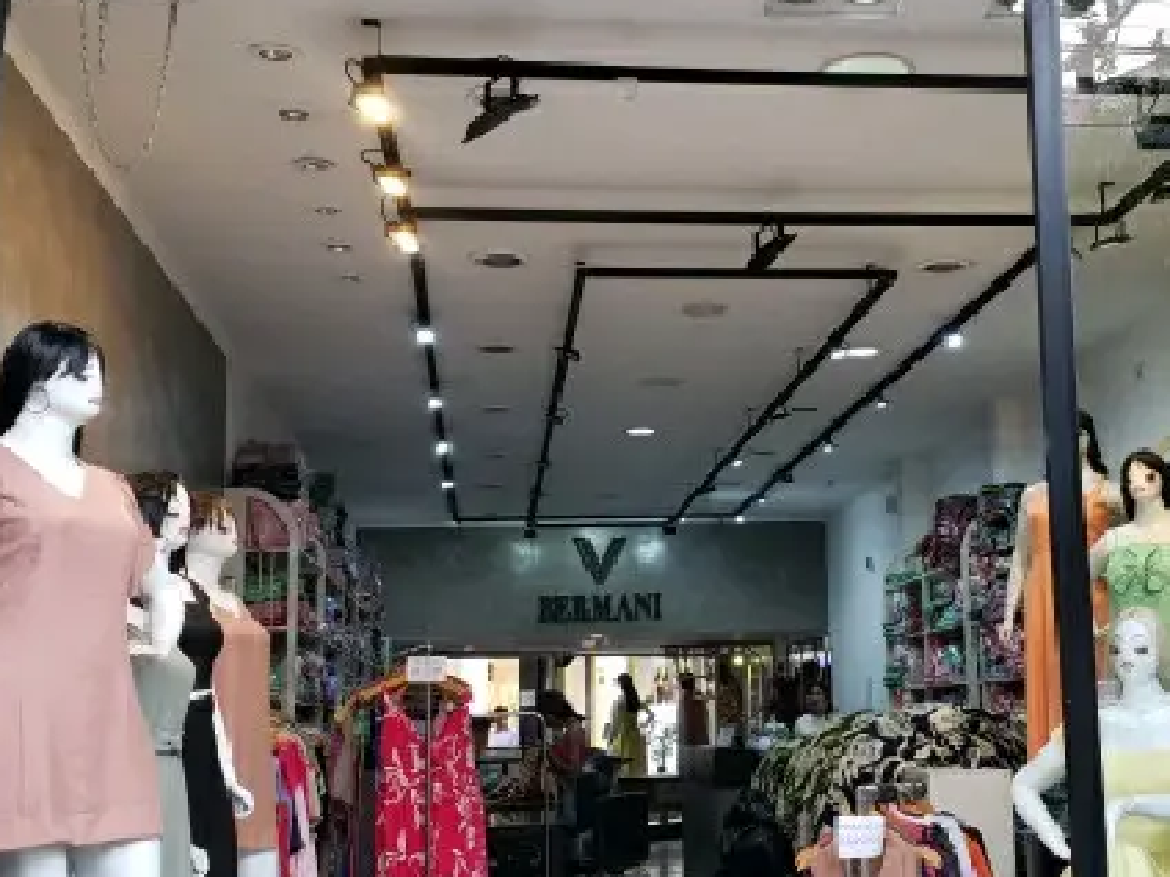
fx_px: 1656
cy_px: 381
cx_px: 795
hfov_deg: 38.4
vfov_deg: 29.6
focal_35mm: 49
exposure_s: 1/60.2
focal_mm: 4.3
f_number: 2.4
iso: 64
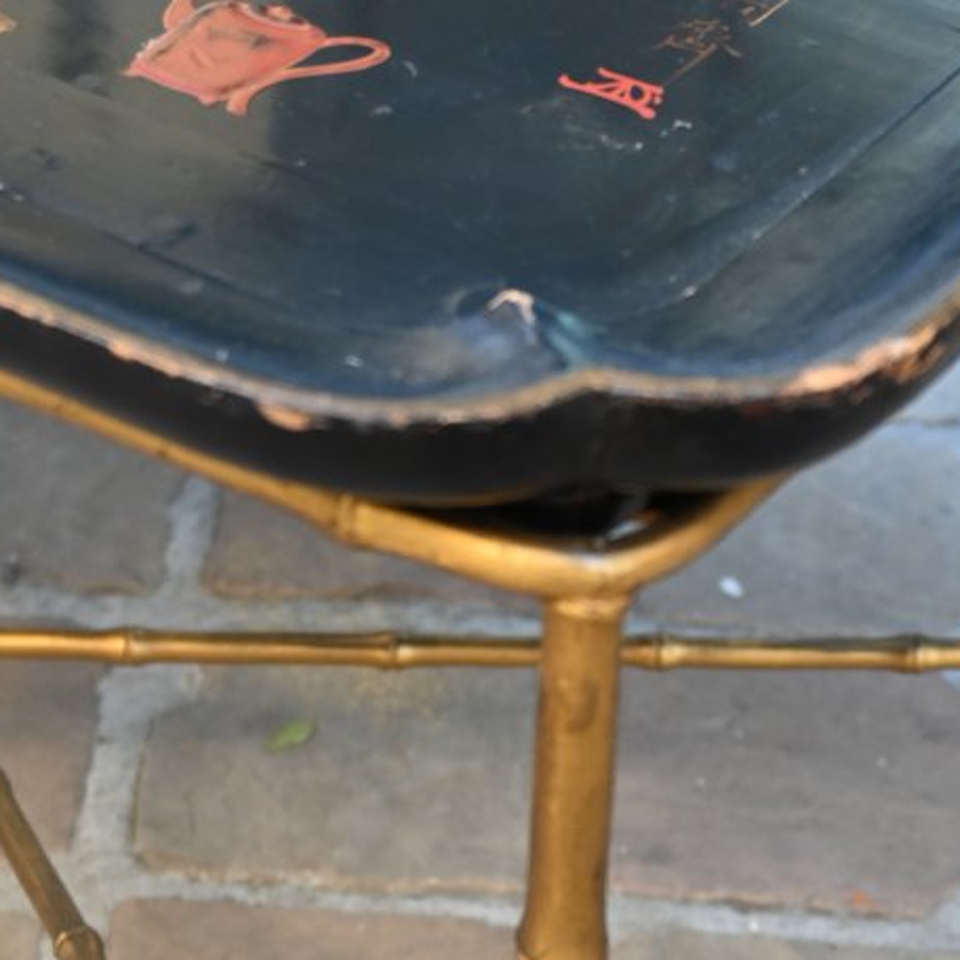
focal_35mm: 106
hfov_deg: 16.4
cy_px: 926
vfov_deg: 16.2
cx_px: 720
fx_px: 3312
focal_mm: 31.5
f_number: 4
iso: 500
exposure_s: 1/125
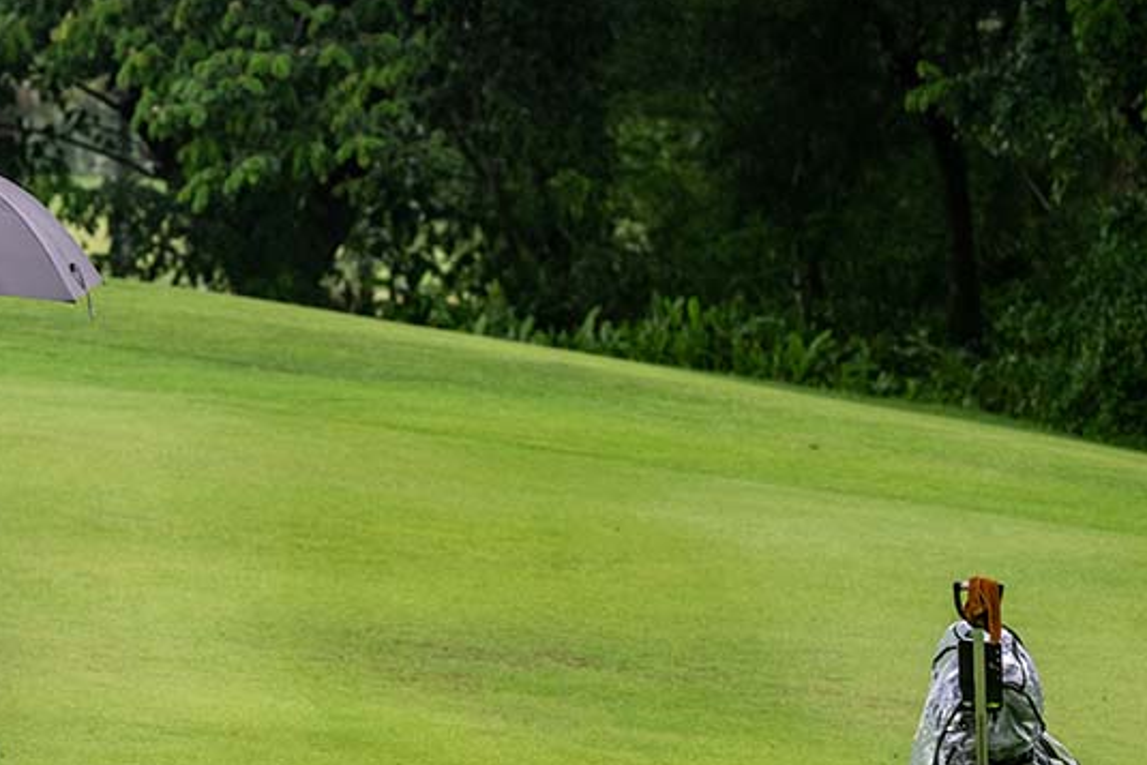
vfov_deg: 5.3
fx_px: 8286
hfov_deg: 7.9
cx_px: 294
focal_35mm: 260
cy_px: 536
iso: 1400
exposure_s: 1/800
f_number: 5.6
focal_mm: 145
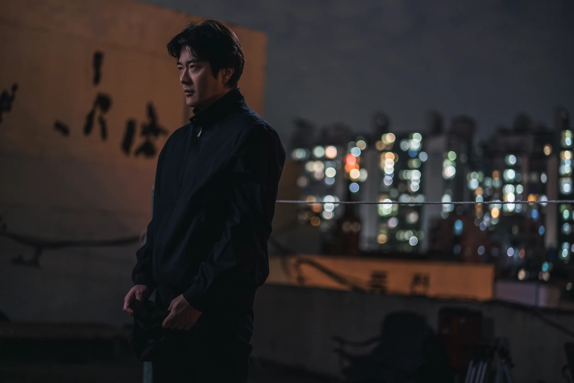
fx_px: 797
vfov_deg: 27.0
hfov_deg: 39.6
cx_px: 287
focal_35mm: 50
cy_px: 192
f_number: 1.4
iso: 800
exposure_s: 1/40
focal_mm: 50
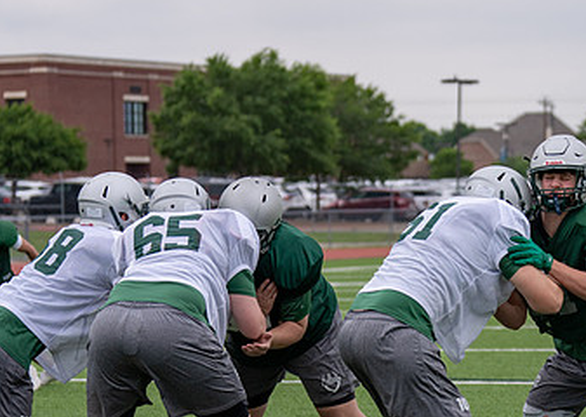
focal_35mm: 169
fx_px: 2810
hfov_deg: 11.8
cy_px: 334
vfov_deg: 8.5
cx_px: 602
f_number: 2.8
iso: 160
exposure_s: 1/2500
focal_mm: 70
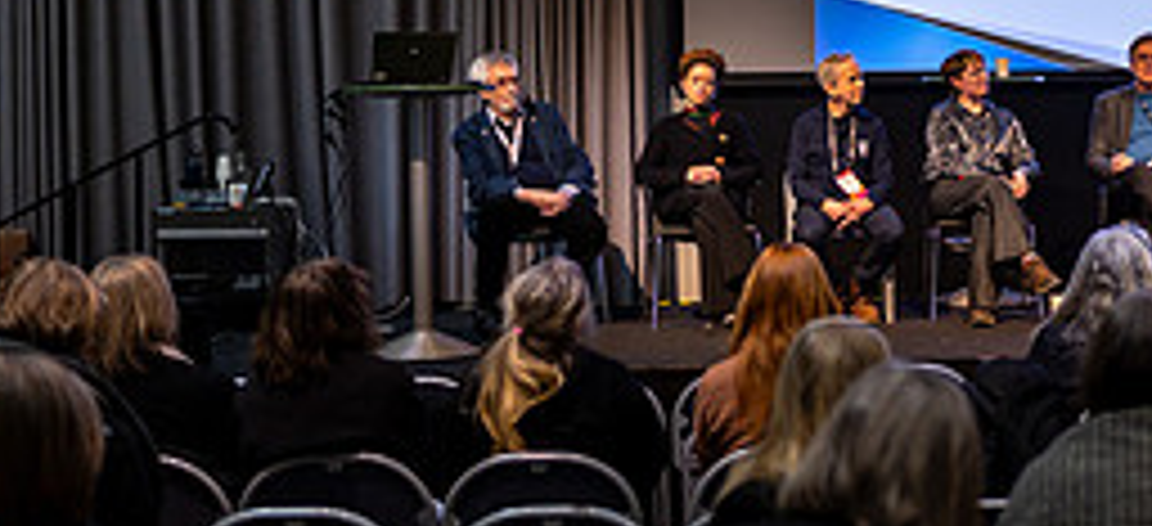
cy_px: 124
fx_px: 2547
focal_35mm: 87
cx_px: 1237
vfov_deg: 11.8
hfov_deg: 24.0
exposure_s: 1/160
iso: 400
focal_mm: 35
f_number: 1.4
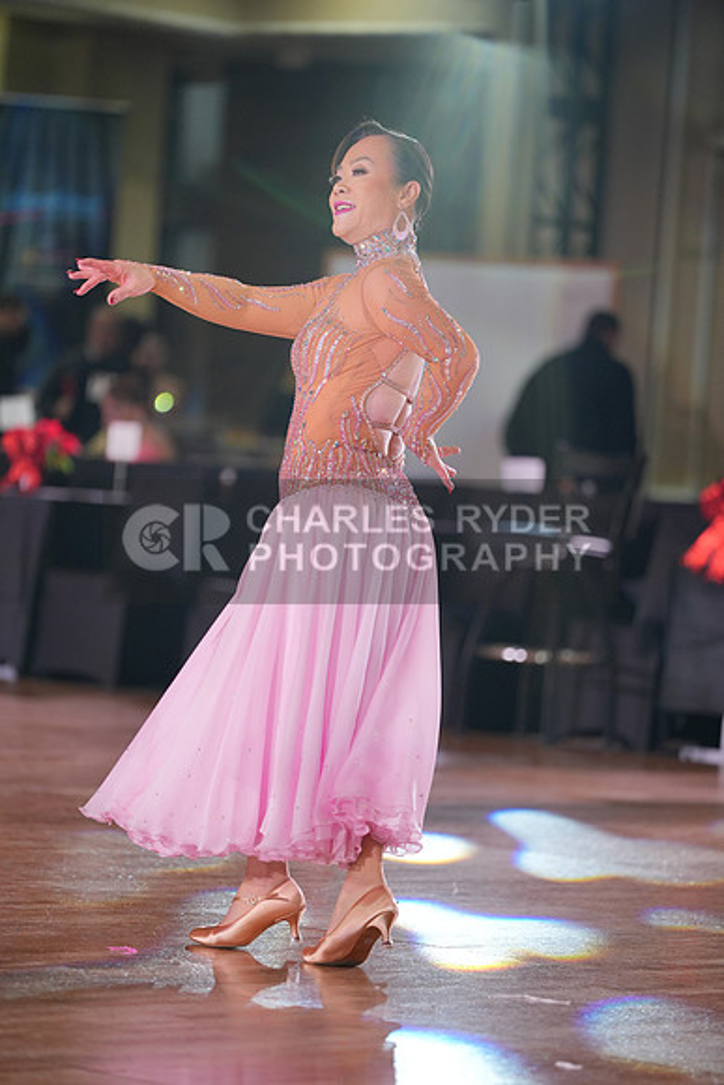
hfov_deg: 7.9
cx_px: 362
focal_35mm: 173
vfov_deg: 11.9
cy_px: 542
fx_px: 5215
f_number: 2.8
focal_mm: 173
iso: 1000
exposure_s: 1/400
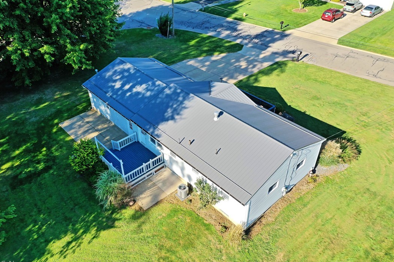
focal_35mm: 29
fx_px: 317
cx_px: 192
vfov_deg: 44.9
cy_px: 134
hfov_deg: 63.7
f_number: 5
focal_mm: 10.26
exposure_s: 1/240
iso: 100
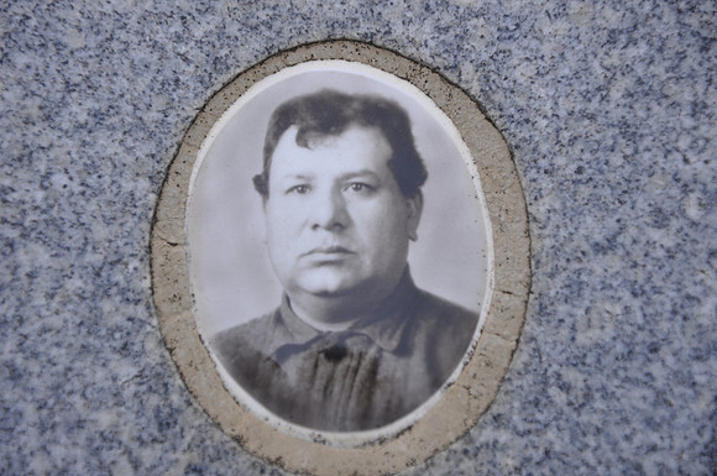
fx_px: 3132
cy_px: 238
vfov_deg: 8.7
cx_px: 358
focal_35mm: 158
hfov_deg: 13.1
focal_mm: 105
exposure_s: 1/160
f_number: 6.3
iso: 200
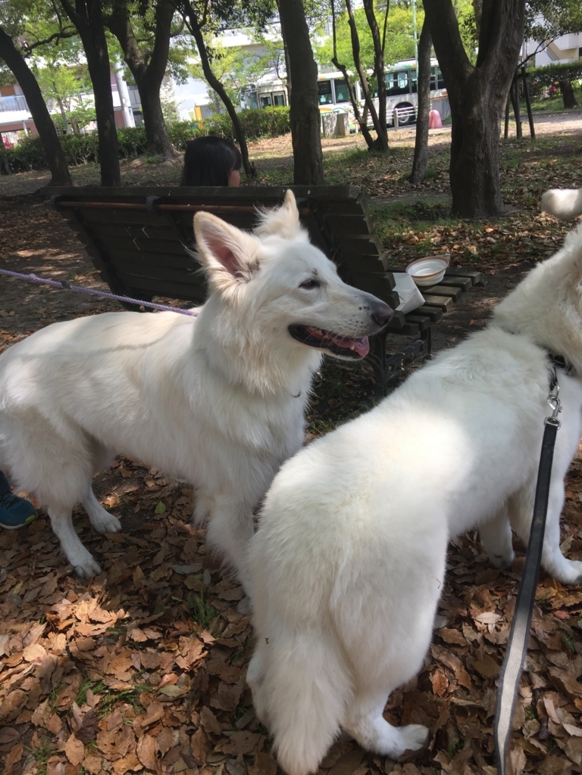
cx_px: 291
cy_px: 388
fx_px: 650
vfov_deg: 61.7
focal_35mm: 29
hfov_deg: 48.2
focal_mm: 4.15
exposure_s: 1/573
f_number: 2.2
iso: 32
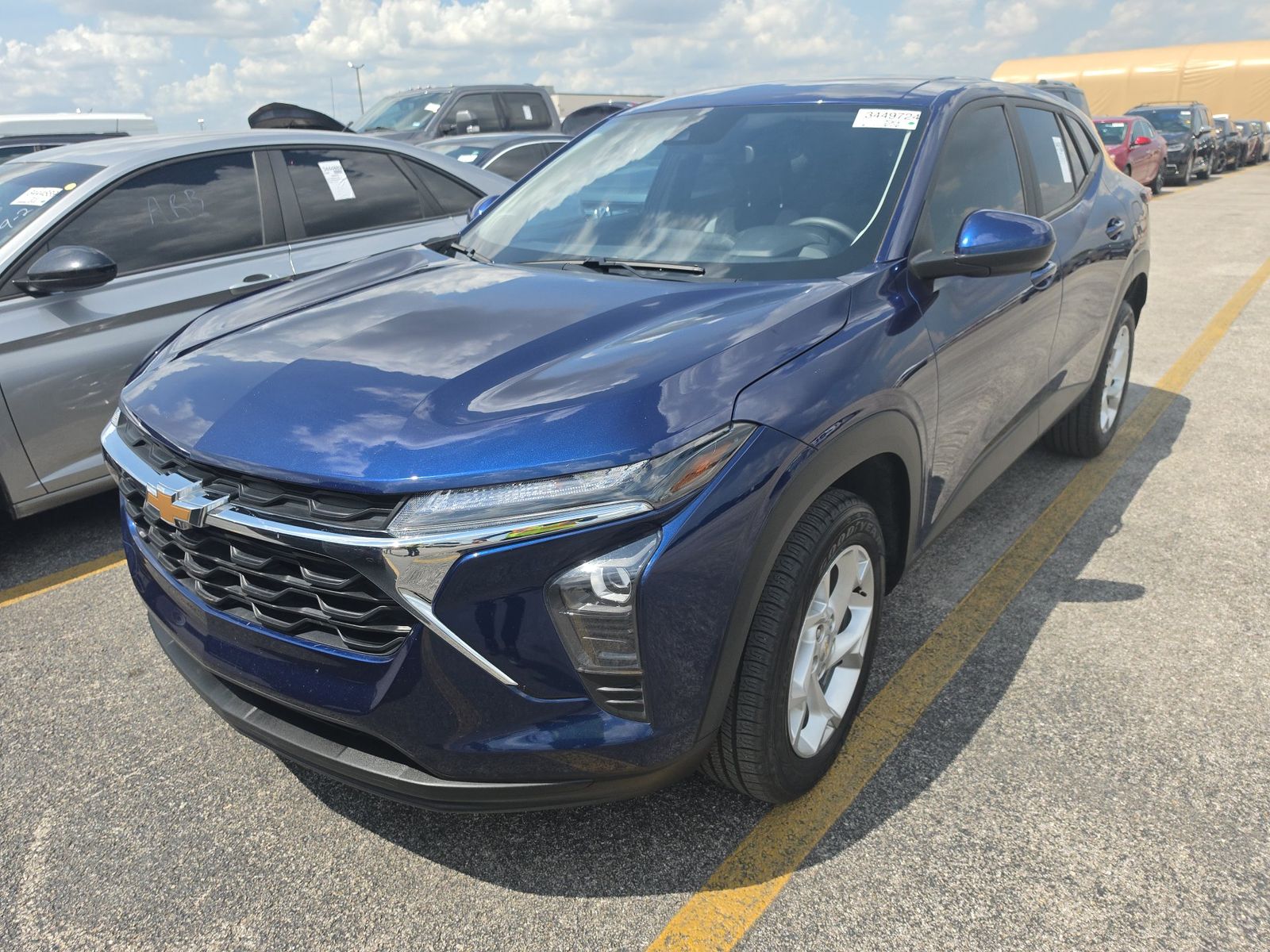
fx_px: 844
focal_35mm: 23
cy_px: 476
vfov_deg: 58.9
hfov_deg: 73.9
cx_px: 635
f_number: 1.4
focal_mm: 6.5
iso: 63
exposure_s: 1/5445
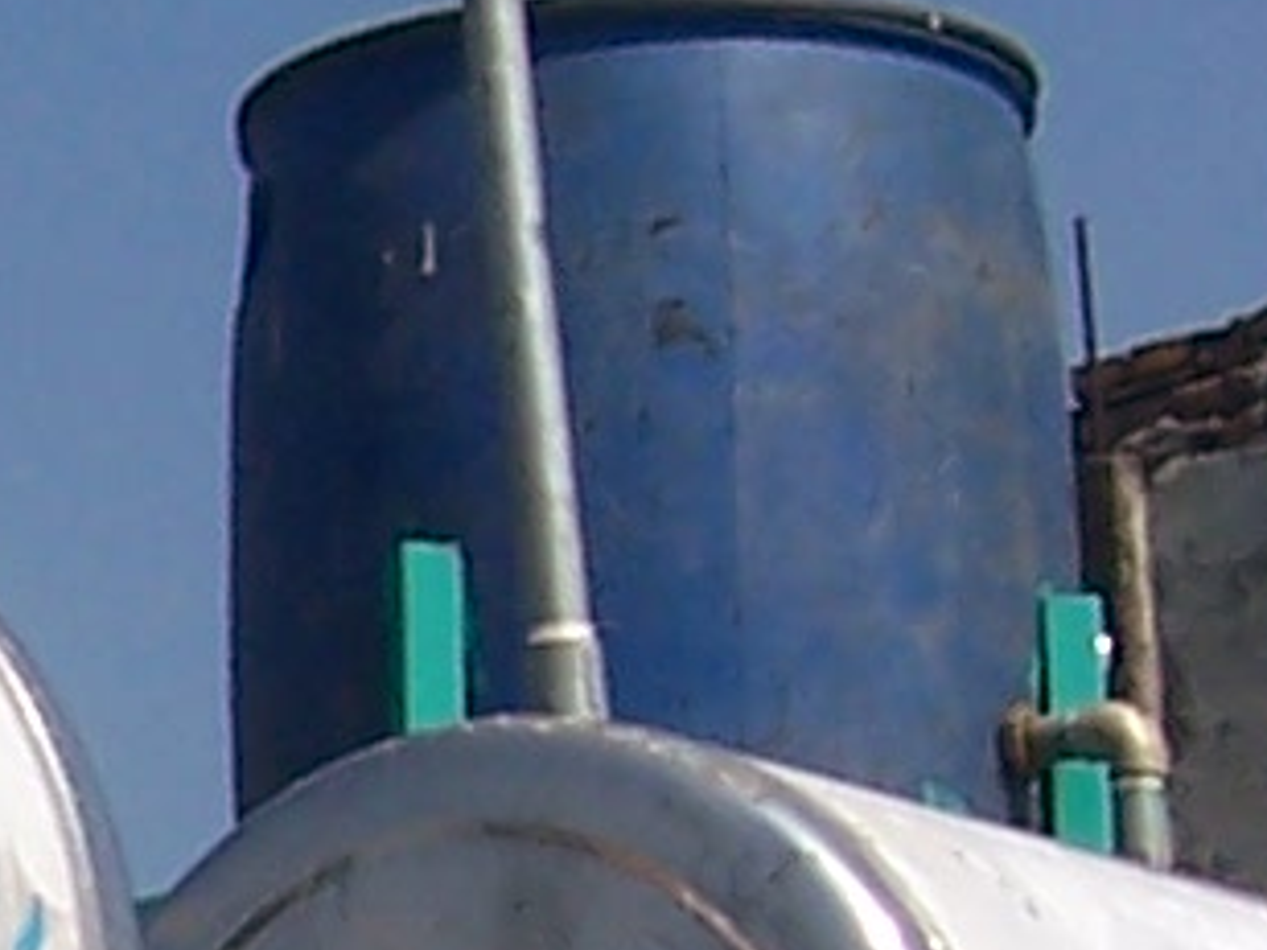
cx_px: -1041
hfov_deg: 7.2
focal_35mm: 269
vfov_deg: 5.5
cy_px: 1382
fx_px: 9846
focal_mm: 6
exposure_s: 1/750
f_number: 4.8
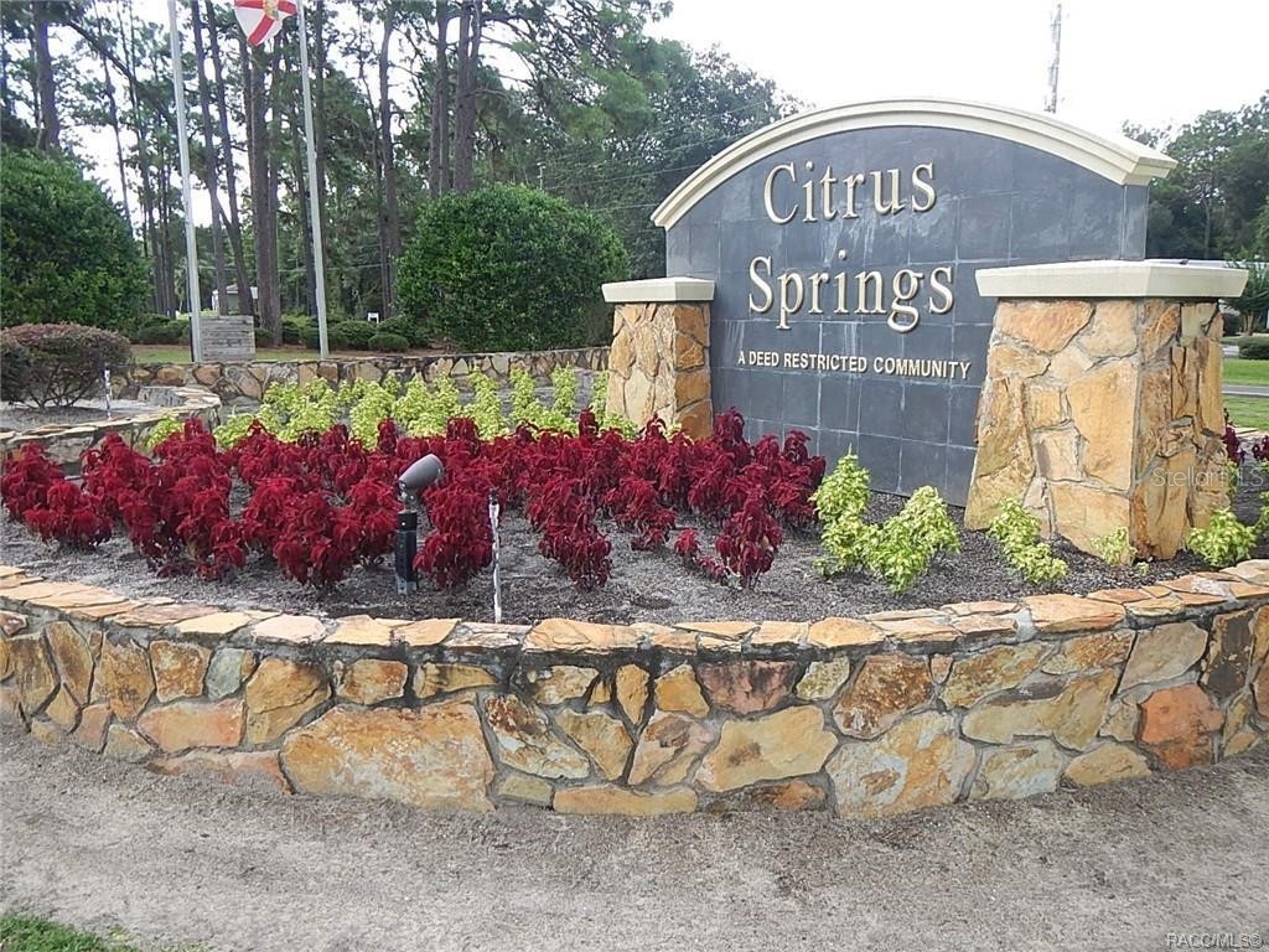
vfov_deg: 49.7
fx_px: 1026
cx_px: 634
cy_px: 476
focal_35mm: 28
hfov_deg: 63.4
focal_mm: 5
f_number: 3.9
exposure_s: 1/100
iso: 125
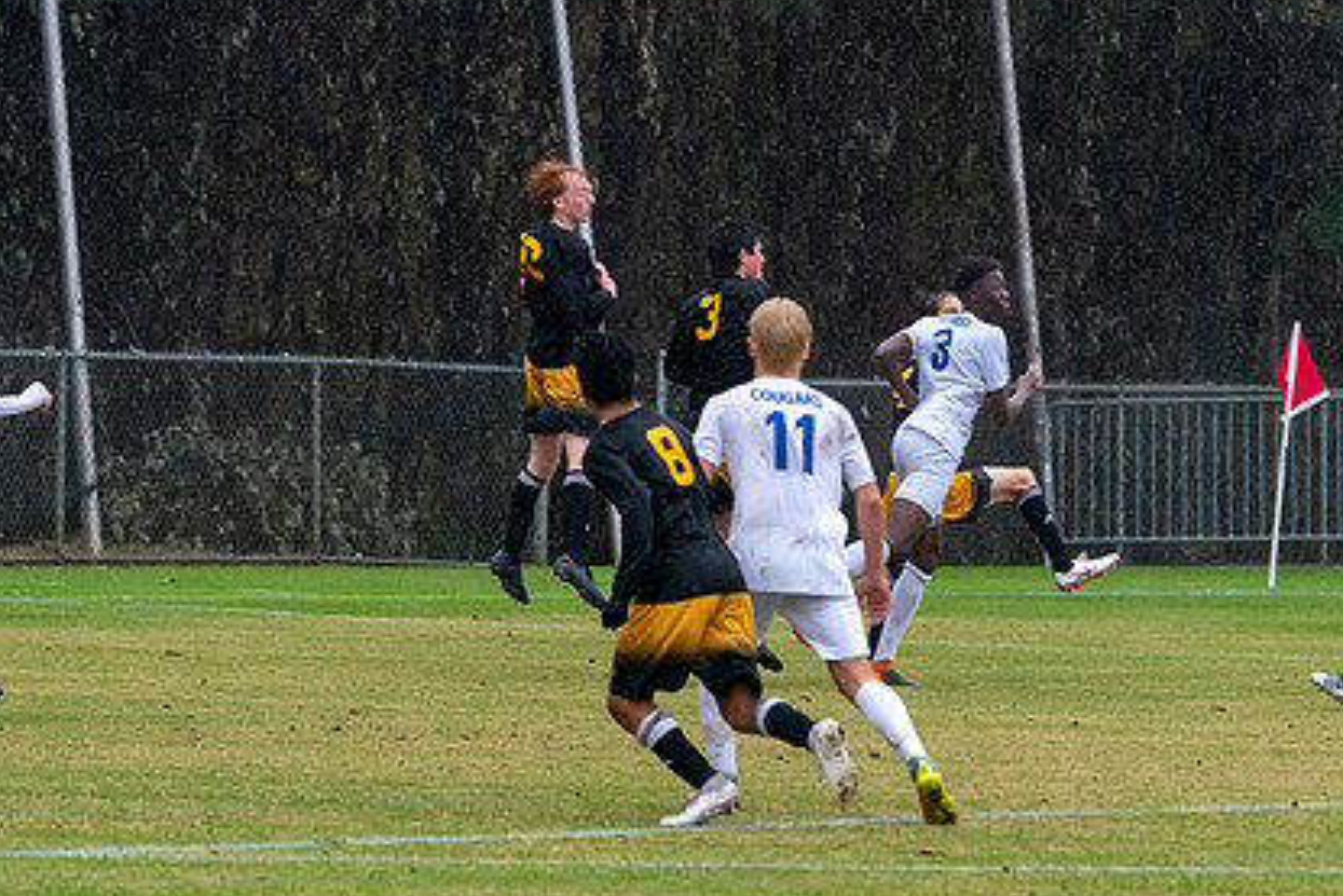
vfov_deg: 3.4
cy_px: 405
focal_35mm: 407
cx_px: 909
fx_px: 15188
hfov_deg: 5.1
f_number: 5.6
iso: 3200
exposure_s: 1/1000
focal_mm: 244
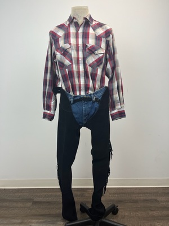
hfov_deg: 53.1
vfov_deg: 67.3
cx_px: 84
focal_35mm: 26
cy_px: 113
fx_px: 169
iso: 40
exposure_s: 1/220
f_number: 1.6
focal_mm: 5.1
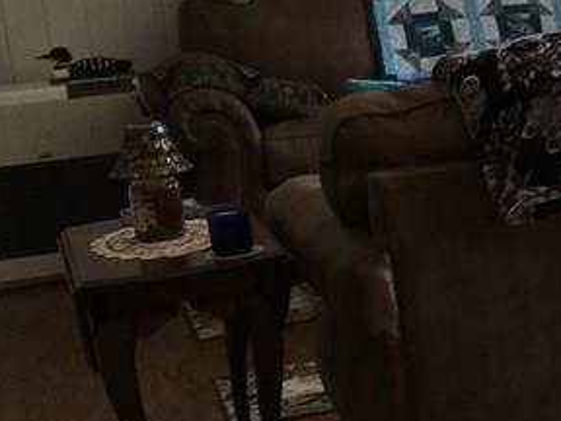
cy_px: 216
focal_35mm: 103
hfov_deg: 16.5
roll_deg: +3.1
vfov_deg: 14.4
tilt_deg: -12.0
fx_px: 1669
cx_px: 960
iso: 32
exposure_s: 1/60
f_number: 2.2
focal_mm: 4.15
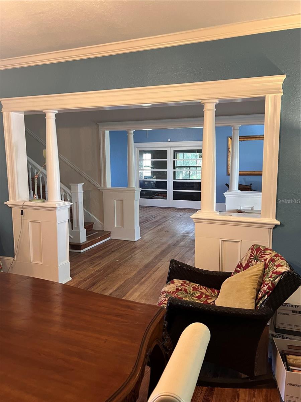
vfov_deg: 67.3
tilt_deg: -6.7
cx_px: 150
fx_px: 301
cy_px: 201
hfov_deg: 53.1
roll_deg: +0.5
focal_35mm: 26
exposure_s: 1/60
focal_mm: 5.7
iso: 250
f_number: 1.5
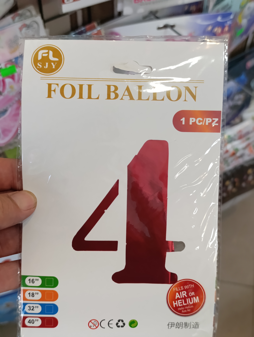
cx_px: 127
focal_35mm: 46
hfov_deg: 31.6
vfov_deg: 41.2
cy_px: 168
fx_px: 449
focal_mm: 6.14
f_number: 1.6
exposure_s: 1/100
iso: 640
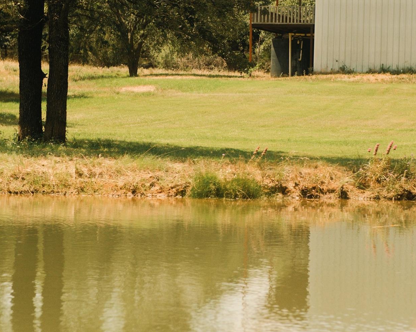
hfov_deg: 14.8
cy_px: 109
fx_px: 1600
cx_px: 232
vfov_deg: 11.9
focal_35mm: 130
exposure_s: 1/4000
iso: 1250
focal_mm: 56
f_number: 2.8
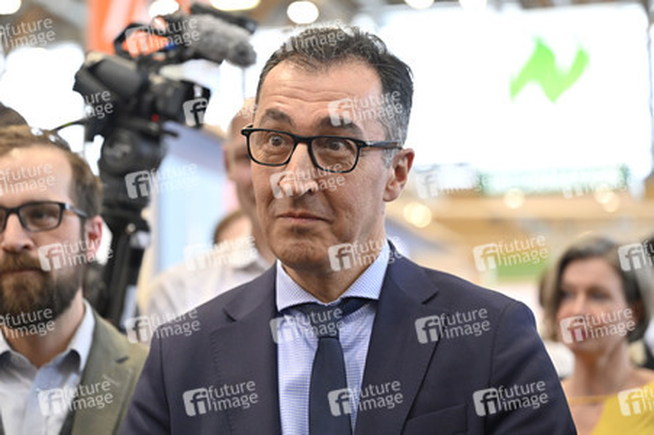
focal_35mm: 70
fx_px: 1271
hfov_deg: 28.9
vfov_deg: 19.4
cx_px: 327
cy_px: 218
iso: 1600
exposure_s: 1/500
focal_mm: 70
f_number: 2.8
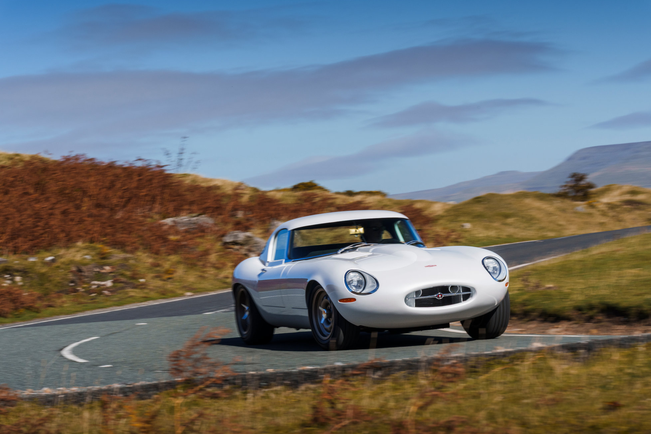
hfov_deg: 15.4
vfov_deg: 10.3
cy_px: 228
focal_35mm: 133
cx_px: 328
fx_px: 2405
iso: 200
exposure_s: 1/100
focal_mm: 124
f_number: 16
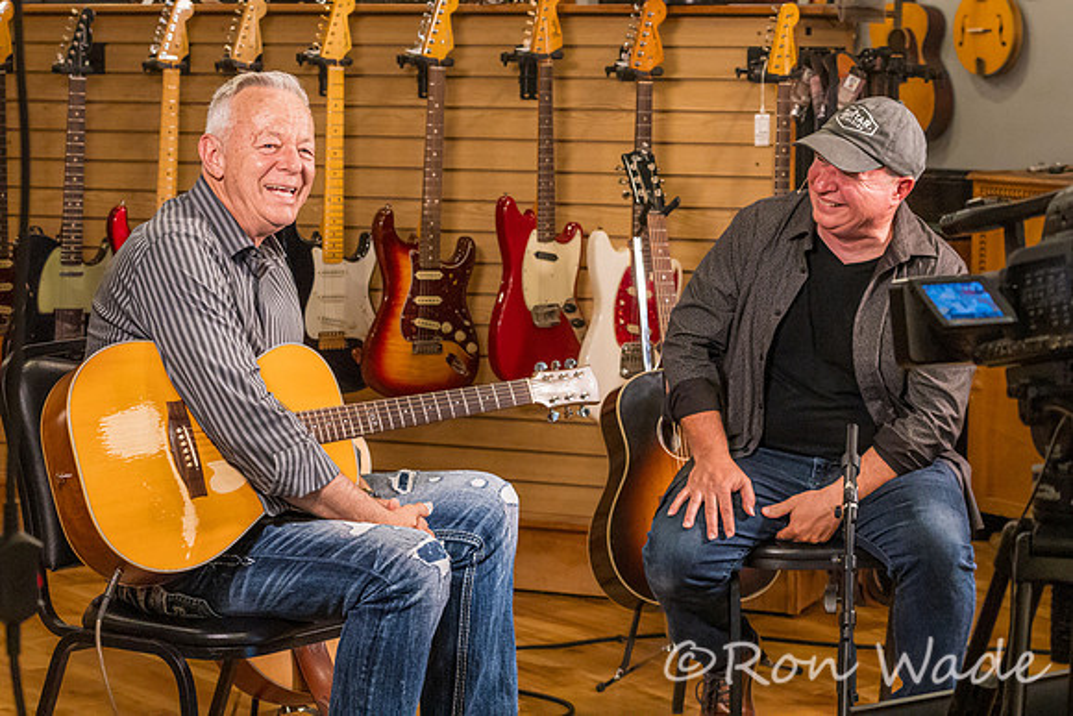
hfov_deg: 22.8
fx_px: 2655
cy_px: 280
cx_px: 554
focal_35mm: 89
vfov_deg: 15.3
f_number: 6.3
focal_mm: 73
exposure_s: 1/200
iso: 12800
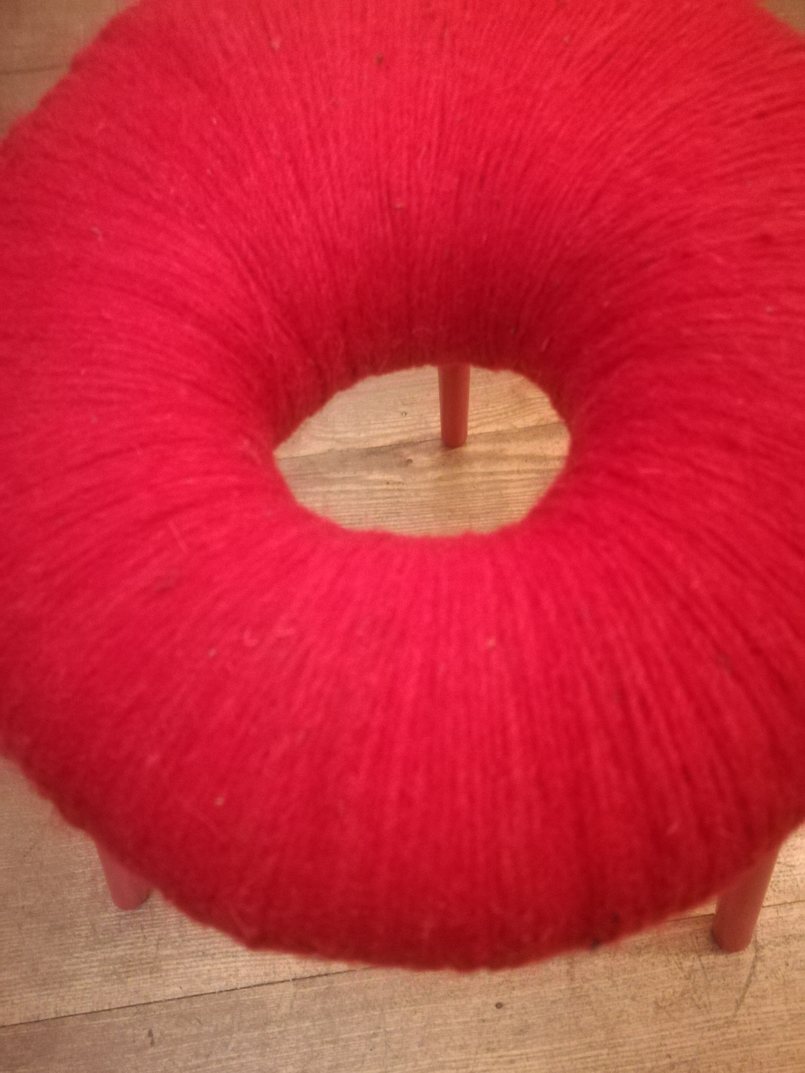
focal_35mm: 26
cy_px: 536
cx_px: 402
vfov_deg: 67.3
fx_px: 806
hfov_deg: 53.1
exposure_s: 1/14.3
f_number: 2.2
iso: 1250
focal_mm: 3.83
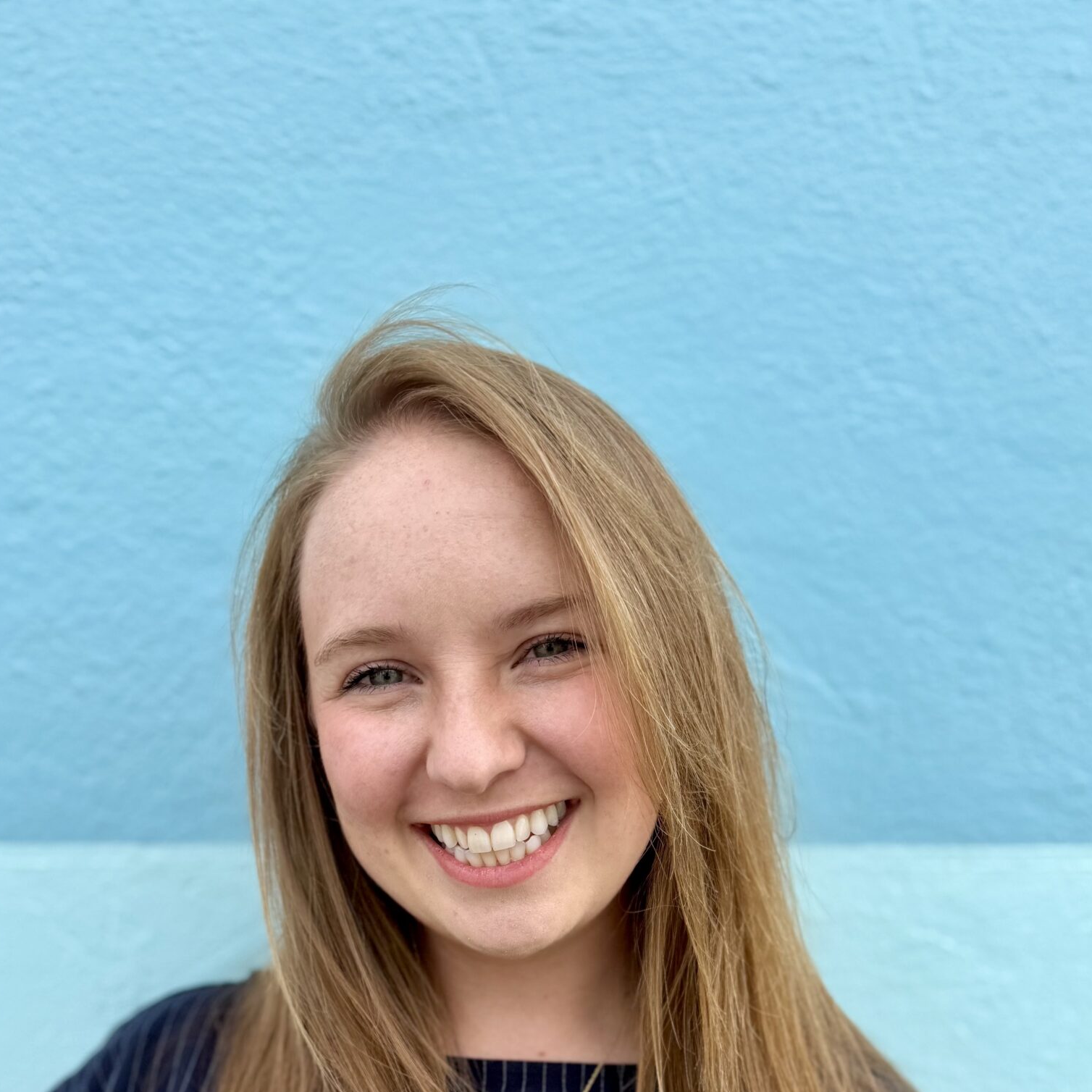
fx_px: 1285
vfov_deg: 43.1
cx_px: 444
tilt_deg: -7.9
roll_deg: -0.3
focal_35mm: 36
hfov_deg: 45.8
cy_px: 926
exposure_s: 1/1156
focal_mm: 6.76
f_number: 1.78
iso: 80
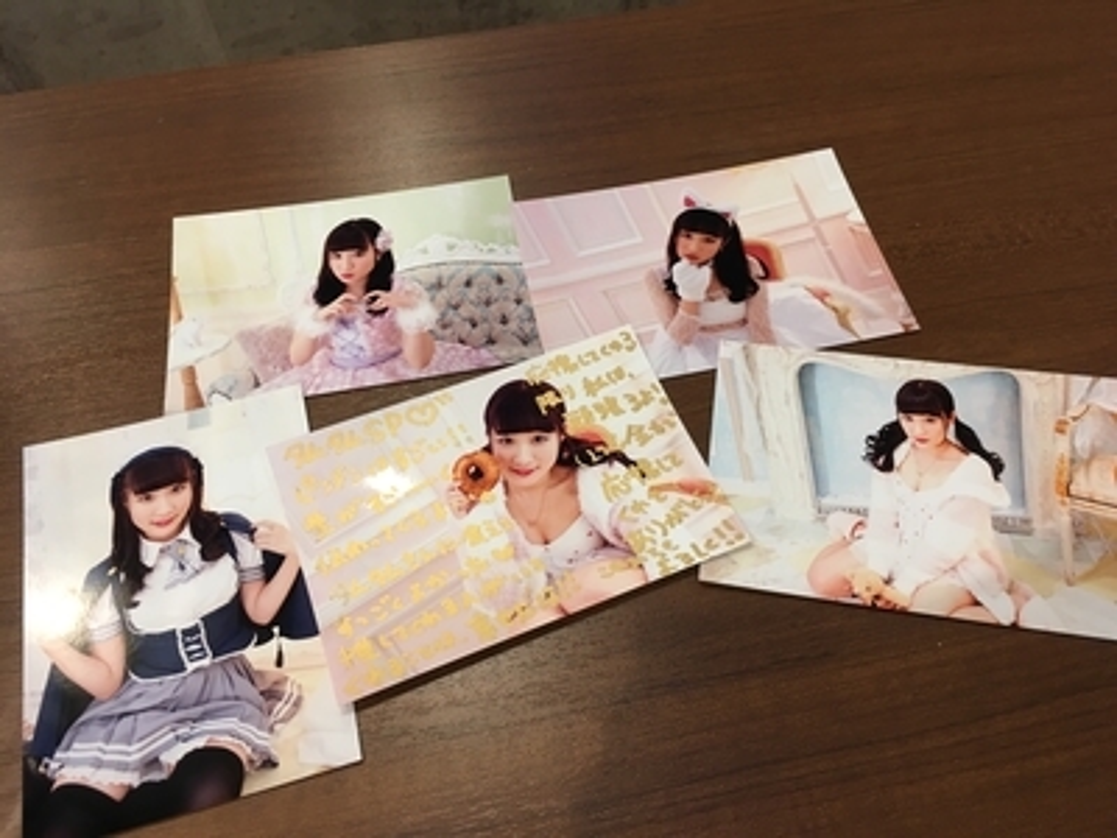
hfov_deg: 61.7
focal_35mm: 29
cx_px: 558
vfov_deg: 48.2
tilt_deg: -59.1
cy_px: 419
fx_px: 936
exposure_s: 1/33
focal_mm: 4.15
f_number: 2.2
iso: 100
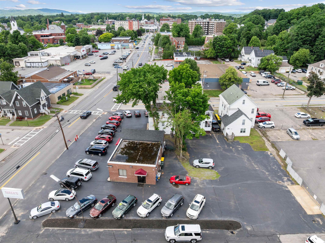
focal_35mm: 24
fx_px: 225
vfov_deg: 56.8
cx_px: 162
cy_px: 122
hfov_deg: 71.6
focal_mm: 12.29
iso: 170
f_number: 2.8
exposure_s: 1/1250
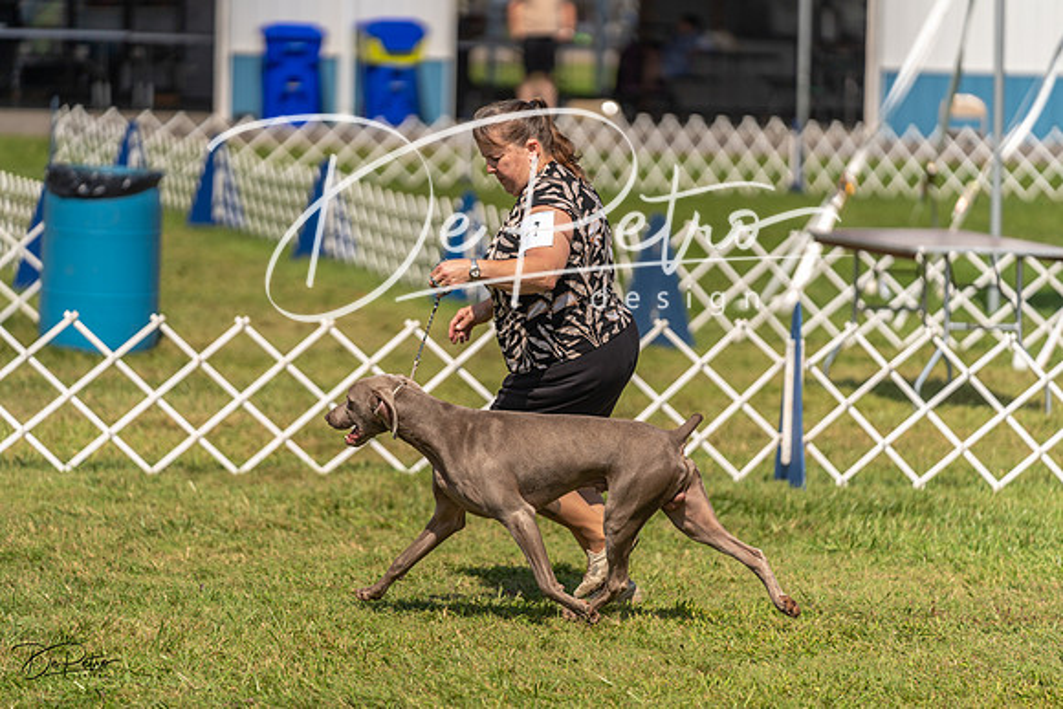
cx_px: 532
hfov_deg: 12.0
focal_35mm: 171
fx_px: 5050
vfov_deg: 8.0
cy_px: 354
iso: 200
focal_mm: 171
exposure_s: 1/3200
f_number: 2.8
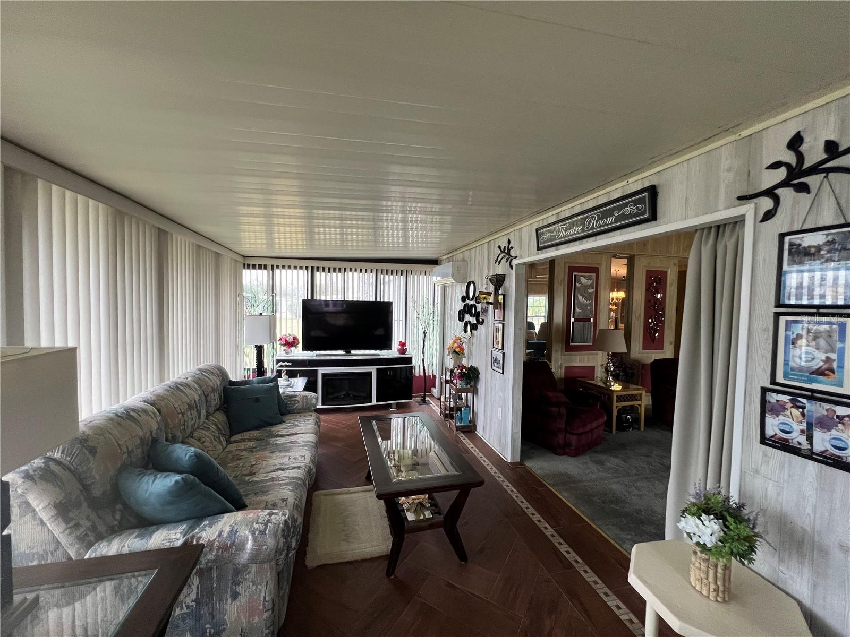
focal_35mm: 13
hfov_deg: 106.2
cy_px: 318
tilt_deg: -3.6
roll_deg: -1.4
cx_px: 425
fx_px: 319
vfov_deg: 89.9
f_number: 1.8
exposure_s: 1/89
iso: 250
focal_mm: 1.57
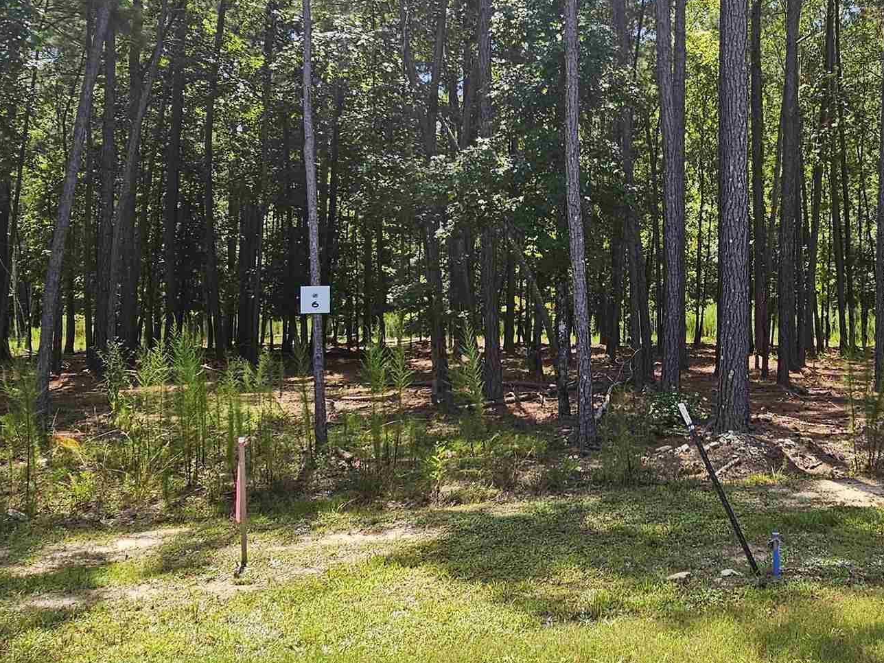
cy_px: 282
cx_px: 646
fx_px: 792
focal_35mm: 31
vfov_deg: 45.3
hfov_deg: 56.0
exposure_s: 1/922
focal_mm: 2.2
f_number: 2.2
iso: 50
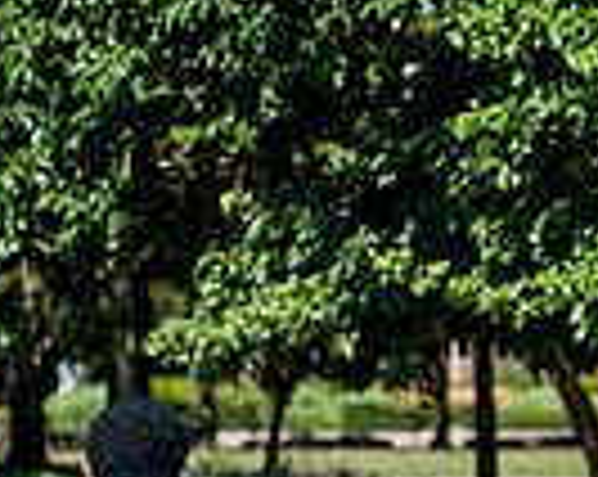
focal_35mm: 503
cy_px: 718
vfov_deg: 3.1
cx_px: 904
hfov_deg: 3.8
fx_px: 8889
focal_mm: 120
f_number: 4
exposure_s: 1/1250
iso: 200
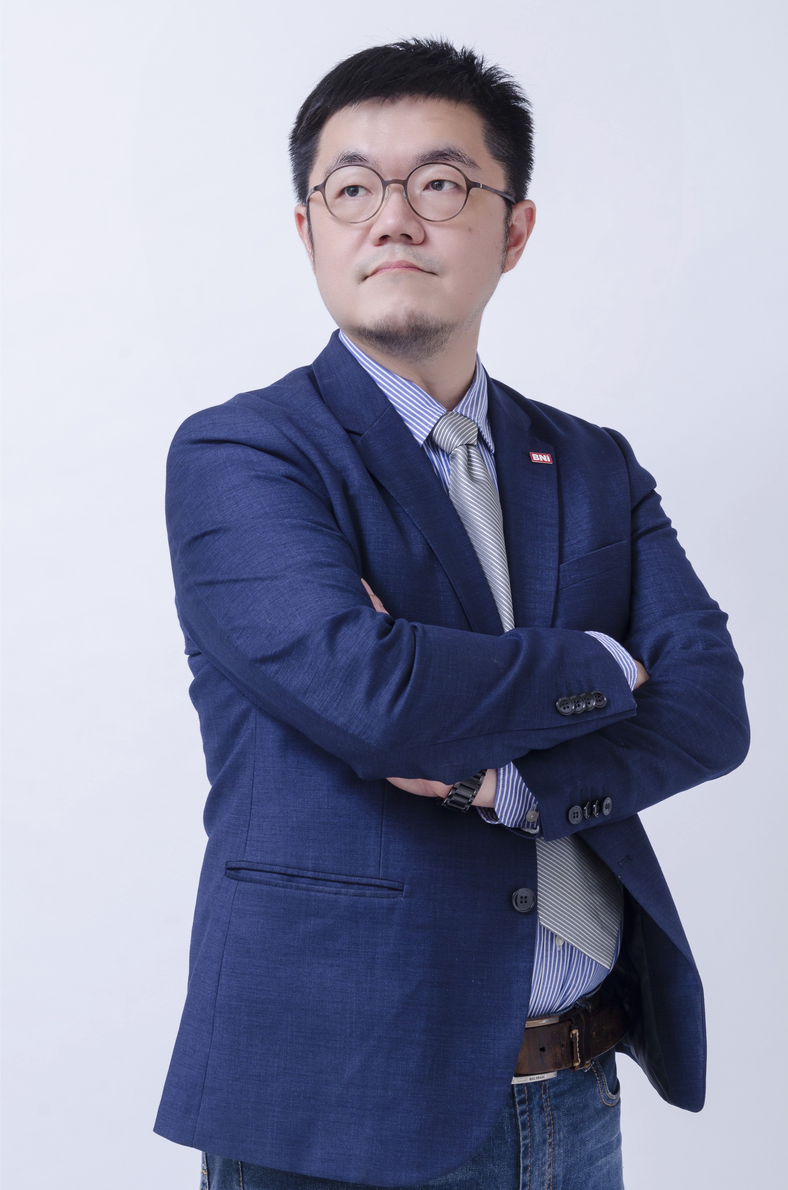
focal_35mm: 72
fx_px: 2374
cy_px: 595
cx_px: 394
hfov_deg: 18.8
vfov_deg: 28.1
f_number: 9.5
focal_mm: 48
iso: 100
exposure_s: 1/125
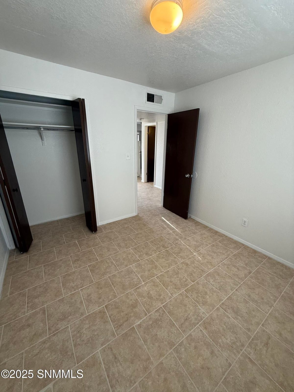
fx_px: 159
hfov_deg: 85.7
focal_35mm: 14
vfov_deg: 102.1
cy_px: 196
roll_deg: -1.0
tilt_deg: -19.2
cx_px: 147
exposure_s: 1/120
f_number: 2.2
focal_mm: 2.22
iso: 200
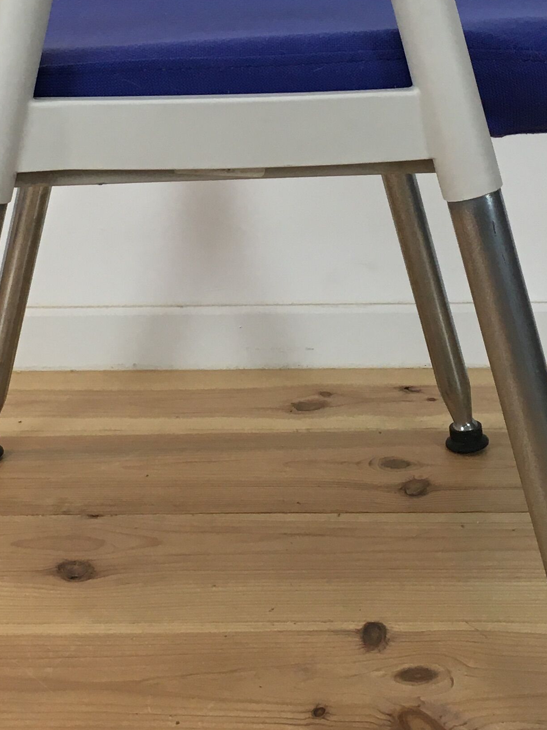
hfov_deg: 20.4
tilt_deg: -11.9
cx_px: 215
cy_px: 131
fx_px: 1517
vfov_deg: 26.5
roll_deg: +1.1
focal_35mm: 72
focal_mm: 4.15
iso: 32
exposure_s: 1/33
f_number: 2.2
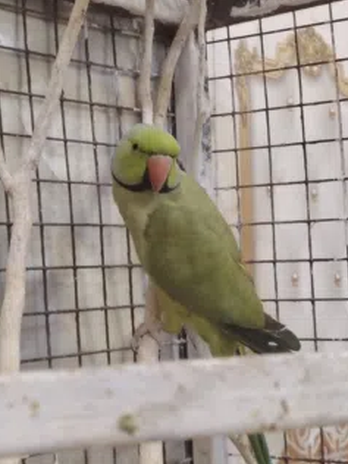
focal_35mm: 81
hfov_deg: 18.2
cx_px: 172
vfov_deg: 24.1
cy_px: 194
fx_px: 1086
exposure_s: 1/33.3
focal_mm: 5.25
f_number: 1.75
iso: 1541
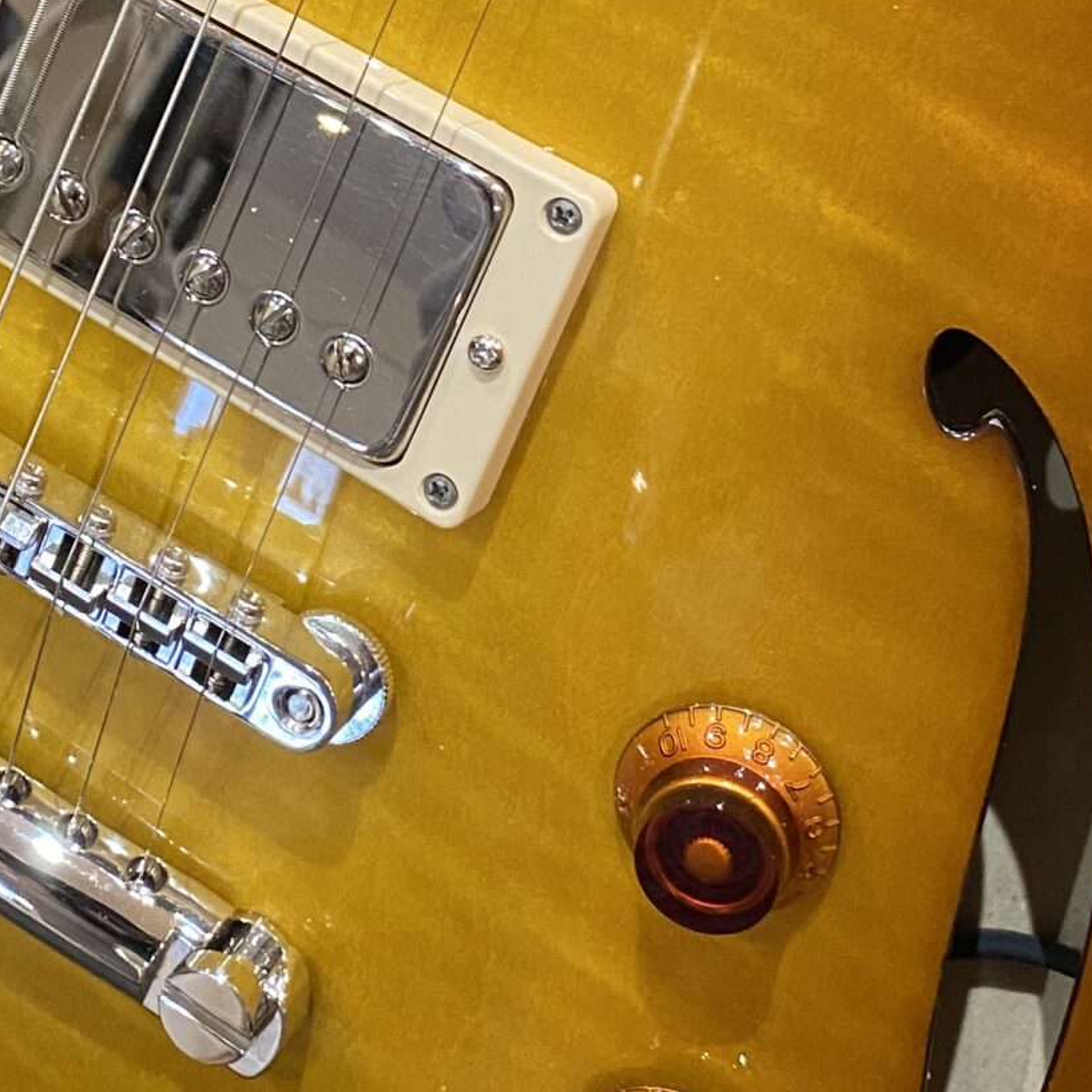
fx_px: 2570
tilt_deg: -48.3
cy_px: -52
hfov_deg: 23.7
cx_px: 273
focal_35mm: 72
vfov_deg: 22.8
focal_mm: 4.25
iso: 320
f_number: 1.8
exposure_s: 1/50
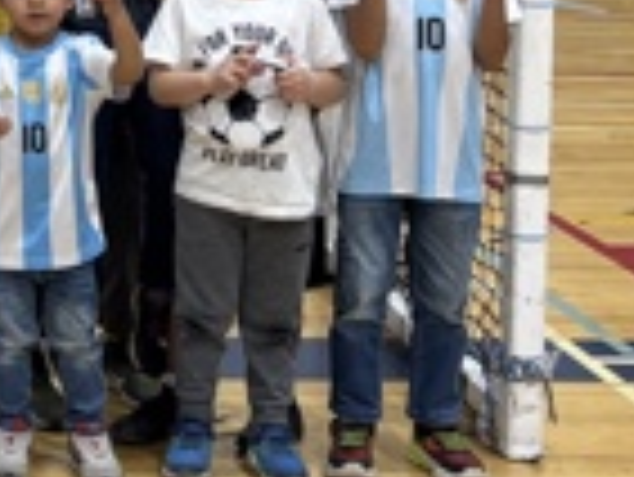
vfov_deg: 11.0
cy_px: -259
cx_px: -274
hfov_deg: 14.4
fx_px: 2365
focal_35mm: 129
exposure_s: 1/120
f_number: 1.6
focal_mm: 5.96
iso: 100
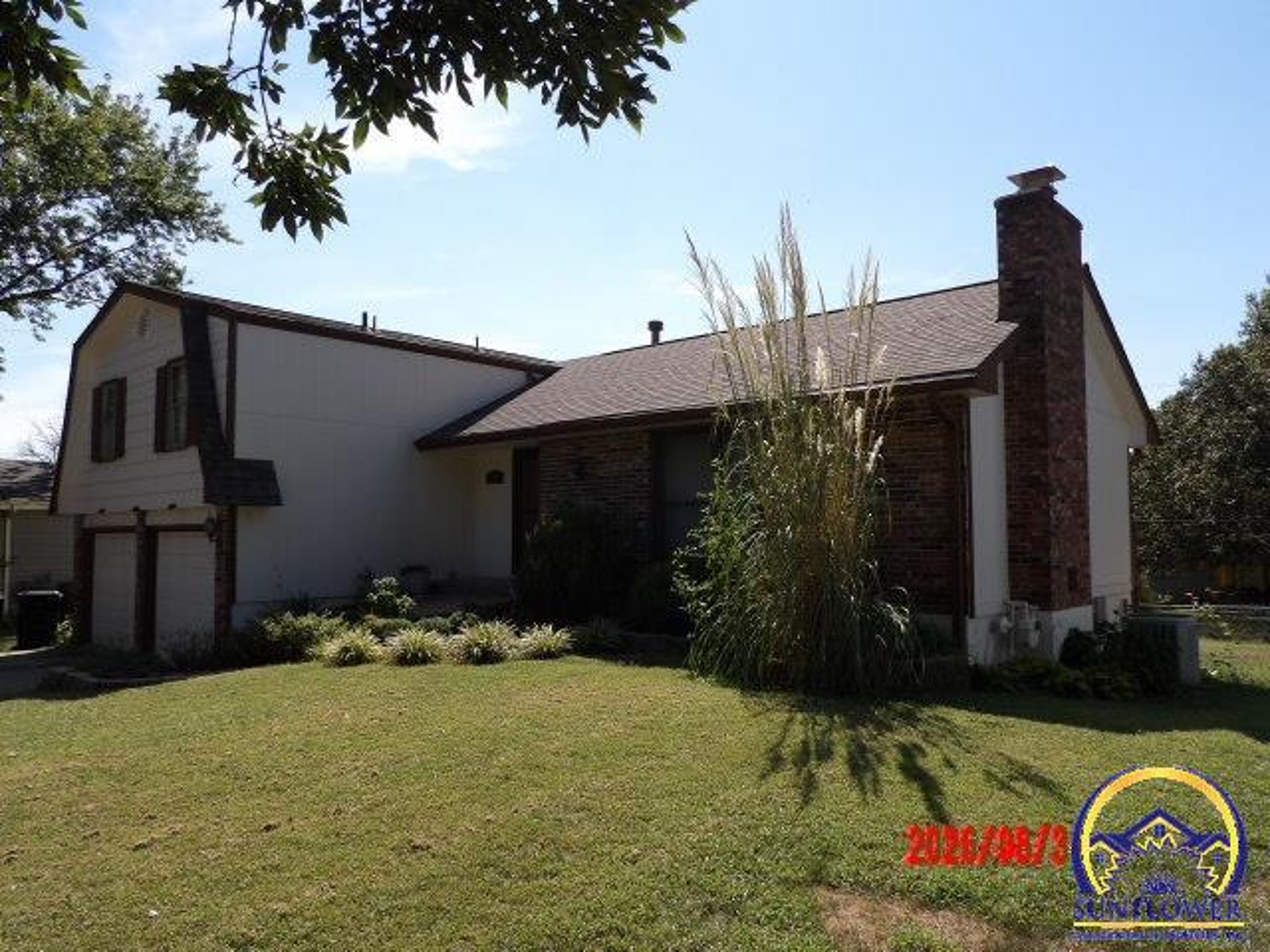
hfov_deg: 71.6
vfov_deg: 56.8
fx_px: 881
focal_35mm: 24
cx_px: 635
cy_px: 476
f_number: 4.6
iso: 100
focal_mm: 4.3
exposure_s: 1/518
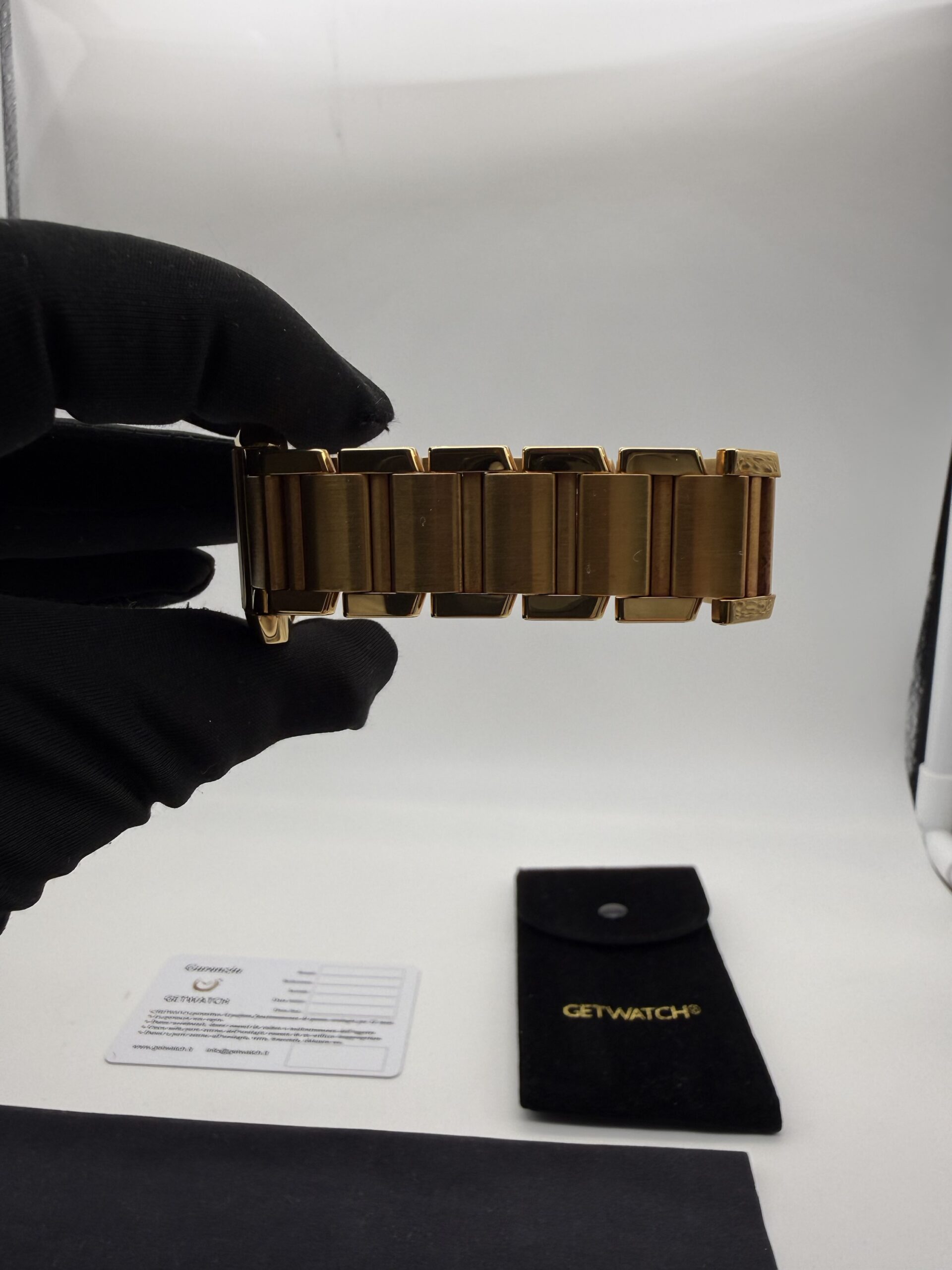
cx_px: 476
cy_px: 635
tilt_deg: -9.4
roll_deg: -1.3
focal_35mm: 24
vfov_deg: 71.6
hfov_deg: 56.8
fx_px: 880
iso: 40
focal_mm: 2.22
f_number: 2.2
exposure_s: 1/426
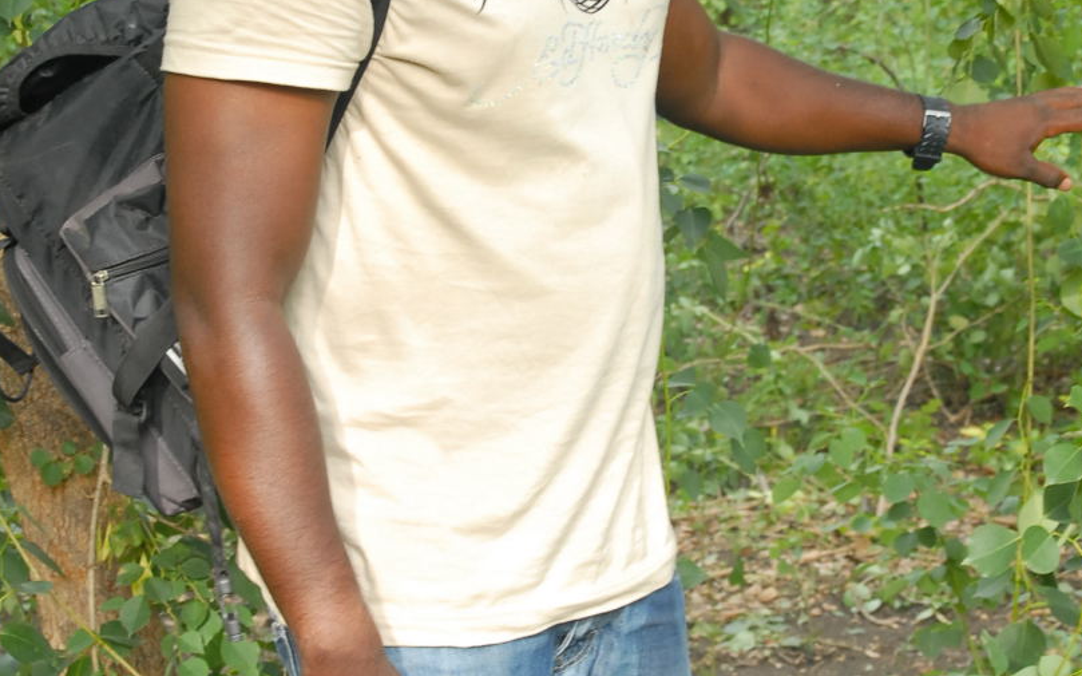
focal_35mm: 97
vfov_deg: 13.5
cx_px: 622
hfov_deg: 21.4
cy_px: 228
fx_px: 2859
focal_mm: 32
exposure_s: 1/60
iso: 400
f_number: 6.3
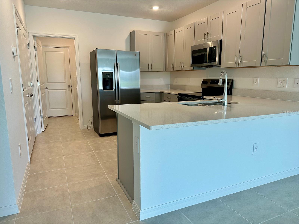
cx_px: 150
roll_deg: +0.1
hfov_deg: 71.6
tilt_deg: -9.5
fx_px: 207
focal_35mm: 24
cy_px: 112
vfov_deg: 56.8
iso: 100
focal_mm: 6.86
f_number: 1.78
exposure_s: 1/120
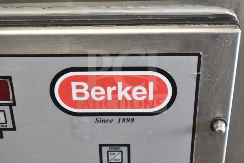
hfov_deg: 35.0
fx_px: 386
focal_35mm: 57
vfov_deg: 23.8
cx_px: 122
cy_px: 82
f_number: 5.6
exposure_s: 1/125
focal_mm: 38
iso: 6400
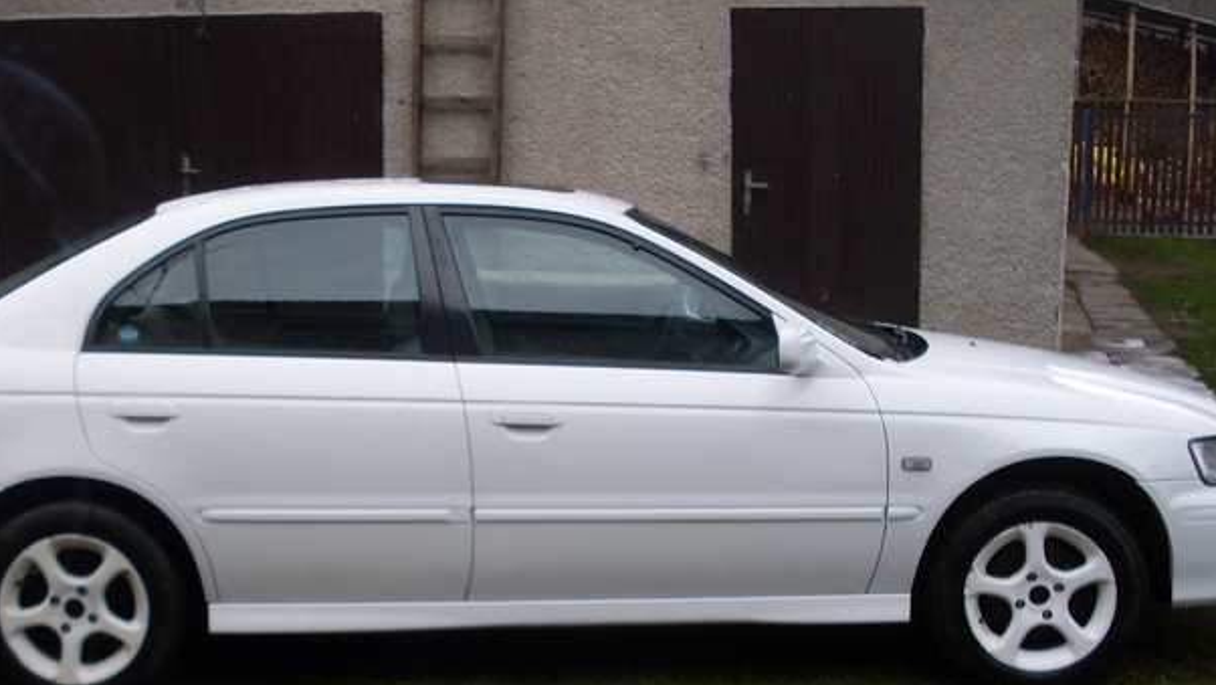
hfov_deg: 37.7
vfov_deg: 21.8
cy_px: 424
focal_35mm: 55
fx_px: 1774
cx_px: 509
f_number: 2.8
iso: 80
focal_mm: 6.3
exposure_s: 1/125
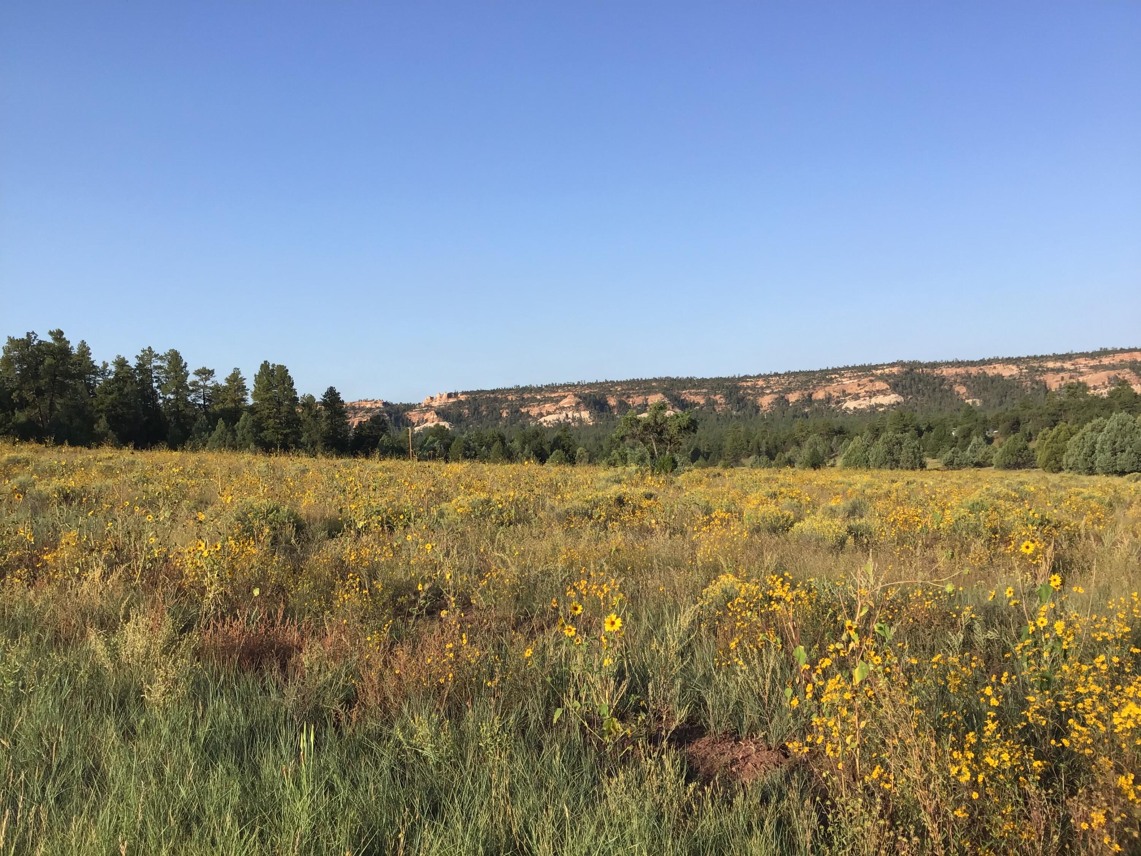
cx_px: 570
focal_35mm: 31
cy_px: 428
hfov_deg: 58.4
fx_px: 1022
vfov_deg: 45.4
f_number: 2.4
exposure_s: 1/823
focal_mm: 3.3
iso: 25
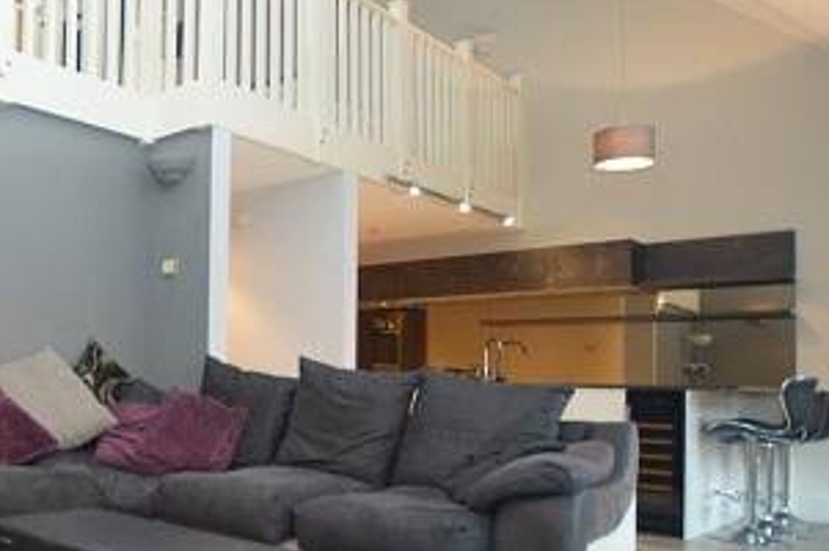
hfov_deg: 48.5
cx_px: 77
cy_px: 355
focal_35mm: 35
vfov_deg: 37.4
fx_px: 807
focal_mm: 11
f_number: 3.5
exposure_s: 1/40
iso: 1600
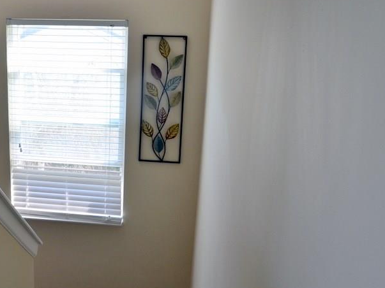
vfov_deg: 32.8
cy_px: 156
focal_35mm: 44
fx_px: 489
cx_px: 93
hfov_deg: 41.6
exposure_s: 1/60
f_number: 10
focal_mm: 18
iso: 400
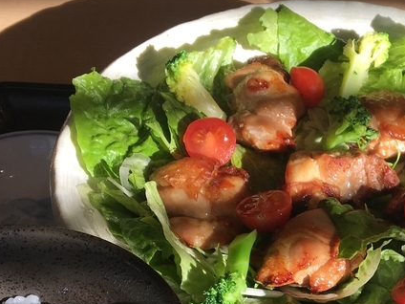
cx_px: 343
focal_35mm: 70
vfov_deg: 20.4
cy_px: 293
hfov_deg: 27.1
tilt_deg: -51.2
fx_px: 819
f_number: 2.2
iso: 25
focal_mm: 4.15
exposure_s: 1/368
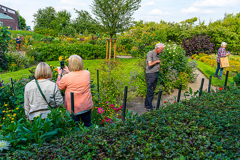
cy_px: 80
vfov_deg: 45.0
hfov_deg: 63.6
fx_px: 193
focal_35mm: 29
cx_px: 120
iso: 160
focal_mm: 29
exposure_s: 1/125
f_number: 8
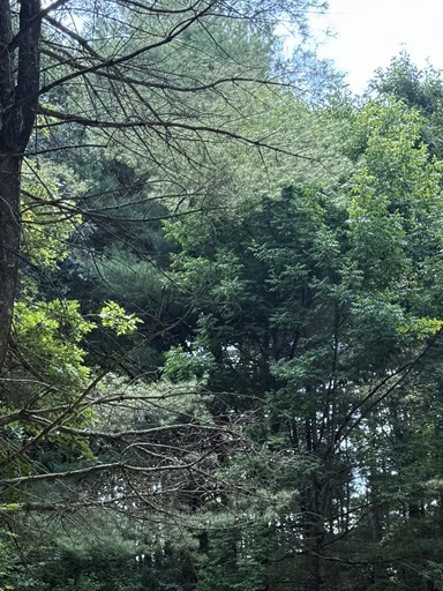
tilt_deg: +6.8
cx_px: 359
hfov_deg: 20.2
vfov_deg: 24.7
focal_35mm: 72
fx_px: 1229
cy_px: 686
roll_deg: +4.8
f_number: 1.78
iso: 100
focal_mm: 6.76
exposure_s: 1/254
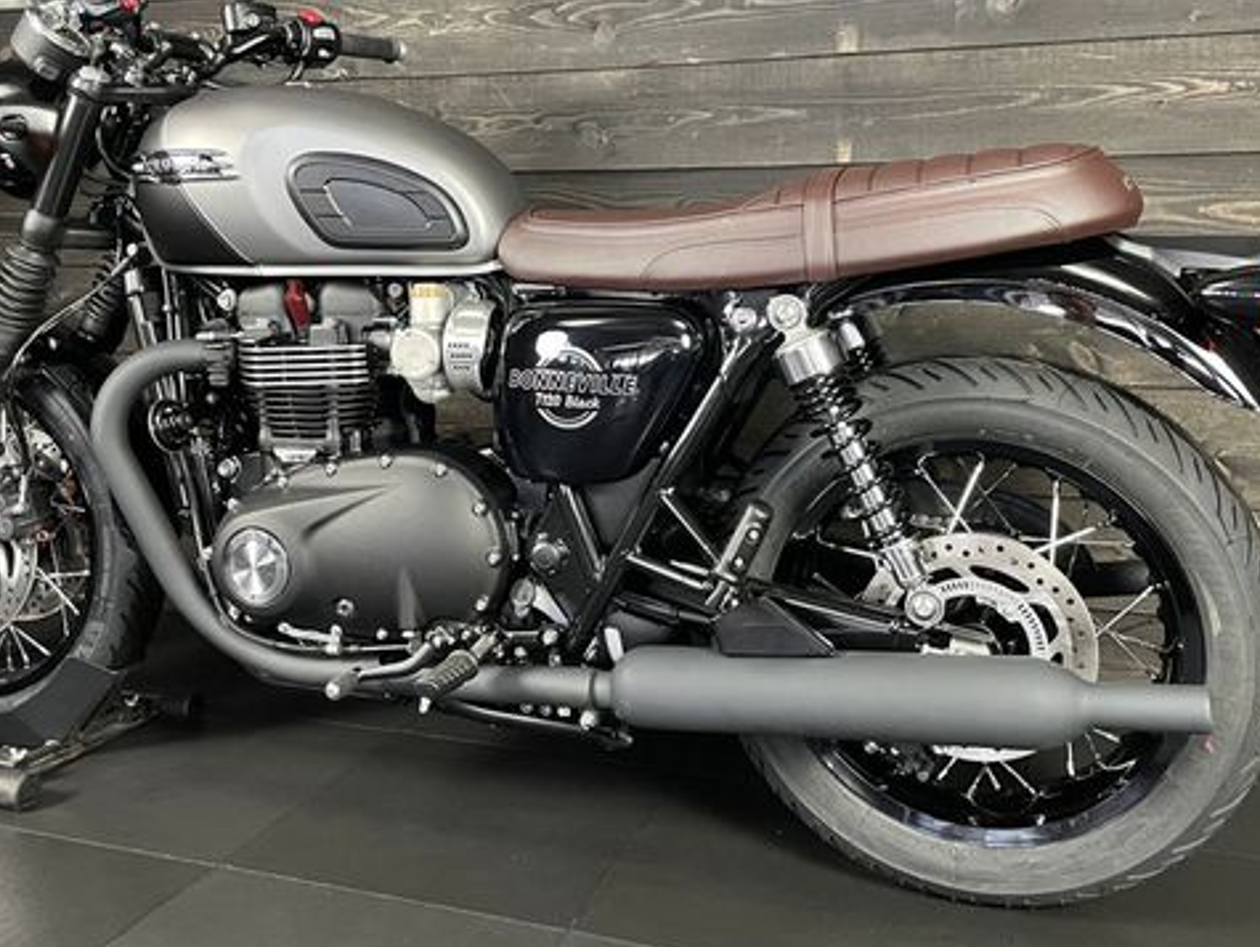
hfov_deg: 52.6
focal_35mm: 35
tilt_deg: -3.4
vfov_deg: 40.4
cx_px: 594
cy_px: 340
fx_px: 1275
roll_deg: -0.1
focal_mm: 4.2
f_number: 1.6
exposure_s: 1/33
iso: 400
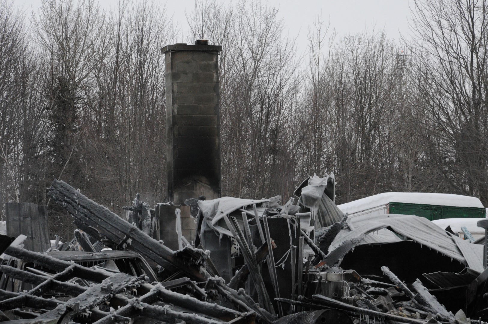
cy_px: 162
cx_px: 244
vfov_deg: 8.7
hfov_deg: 13.1
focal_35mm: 158
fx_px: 2132
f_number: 13
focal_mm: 105
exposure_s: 1/640
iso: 1600
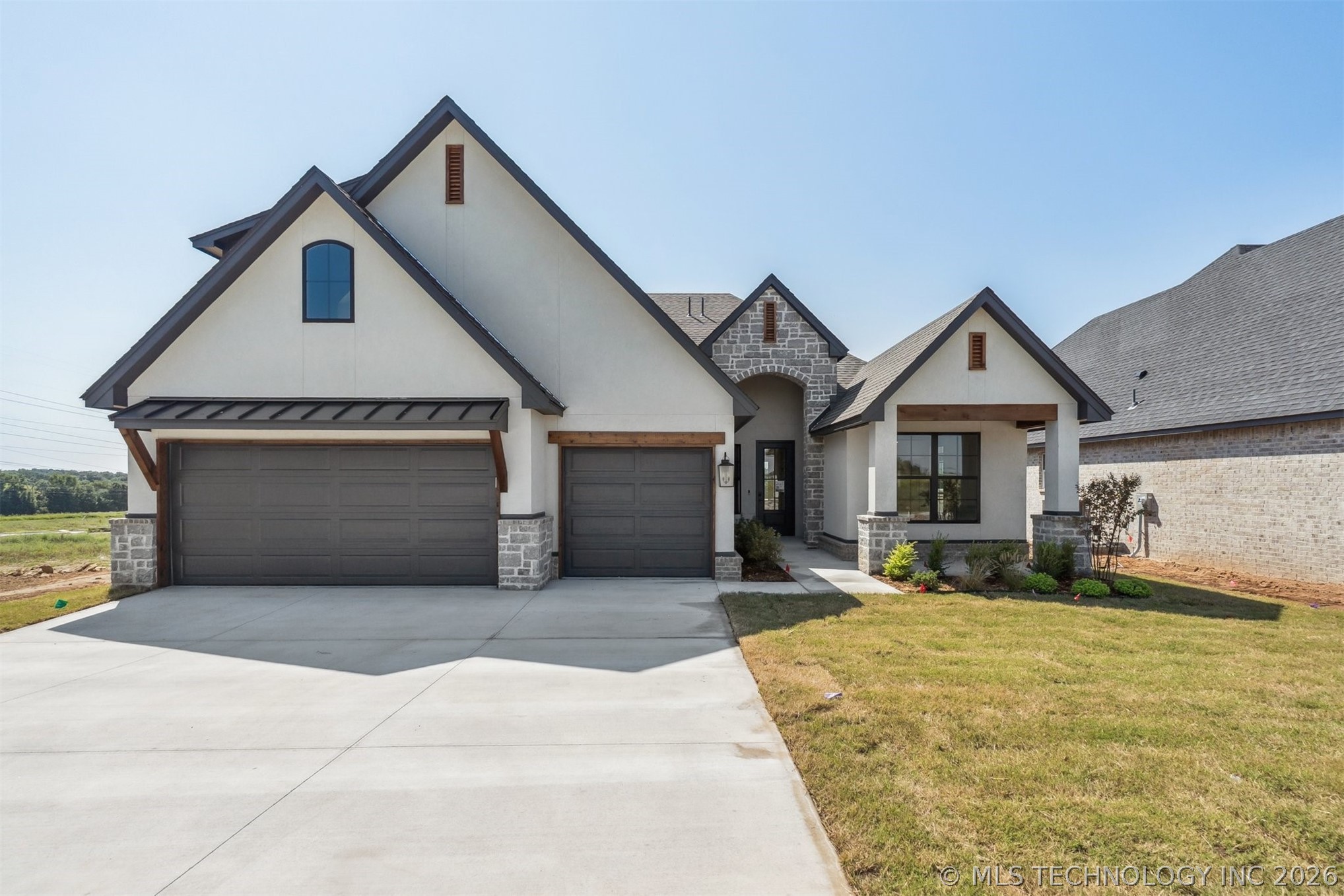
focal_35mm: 18
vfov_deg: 67.4
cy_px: 448
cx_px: 672
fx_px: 672
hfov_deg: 90.0
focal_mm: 12
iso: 200
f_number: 6.3
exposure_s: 1/2500
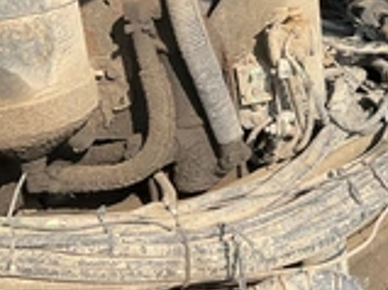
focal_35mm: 73
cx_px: 432
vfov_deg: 19.7
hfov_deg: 24.8
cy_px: 17
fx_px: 818
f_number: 1.8
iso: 25
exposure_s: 1/770
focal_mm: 3
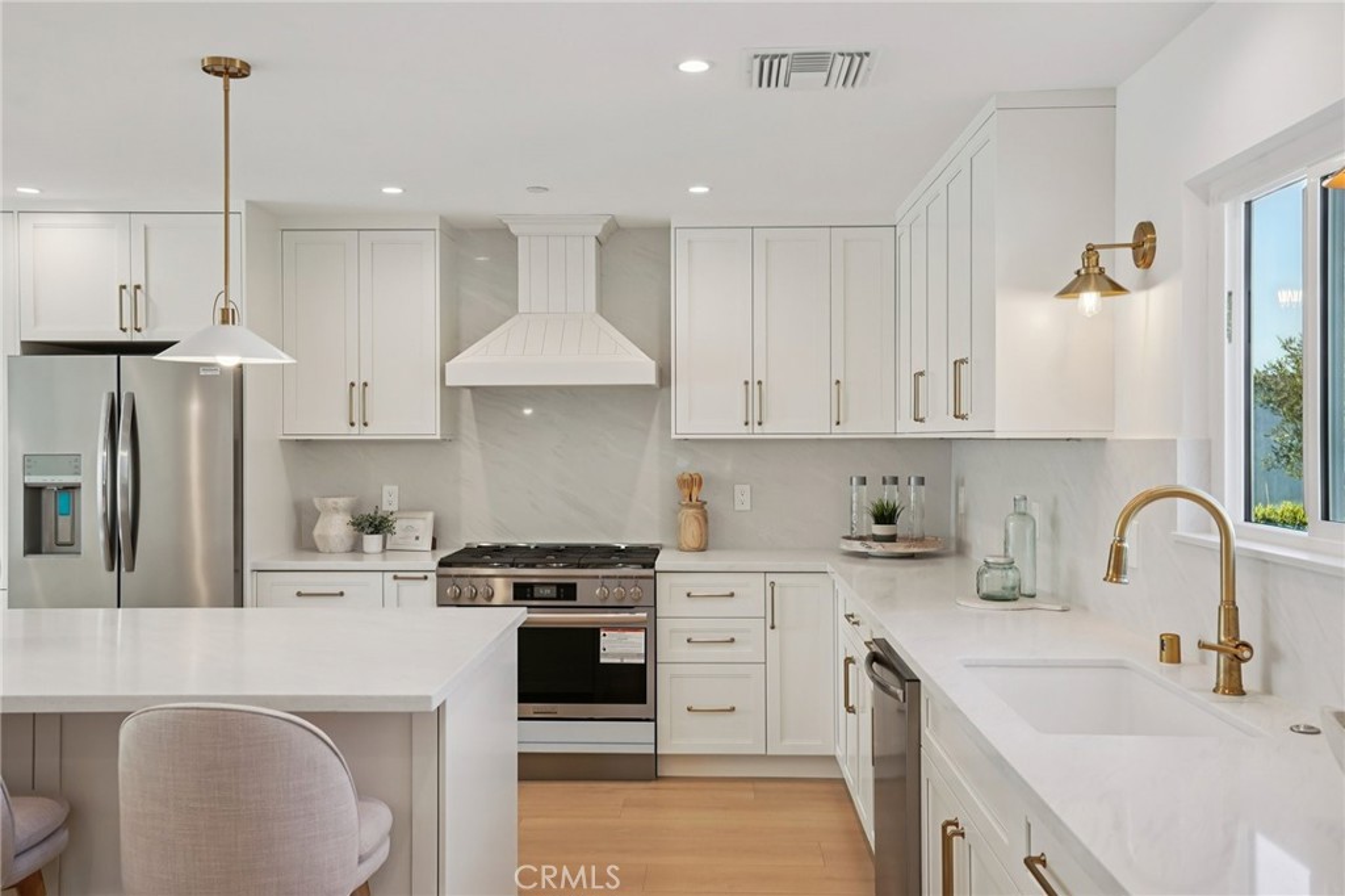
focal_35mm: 31
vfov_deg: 42.3
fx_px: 1158
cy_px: 448
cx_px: 672
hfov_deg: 60.3
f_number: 8
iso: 400
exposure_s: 1/40
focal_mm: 31
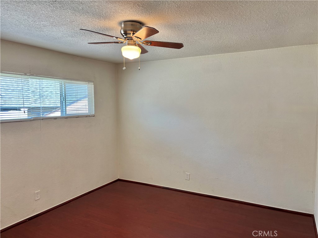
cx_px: 159
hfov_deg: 67.3
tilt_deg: -3.8
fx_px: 239
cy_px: 119
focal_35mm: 26
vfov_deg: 53.1
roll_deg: -0.2
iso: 125
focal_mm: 5.96
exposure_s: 1/120
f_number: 1.6
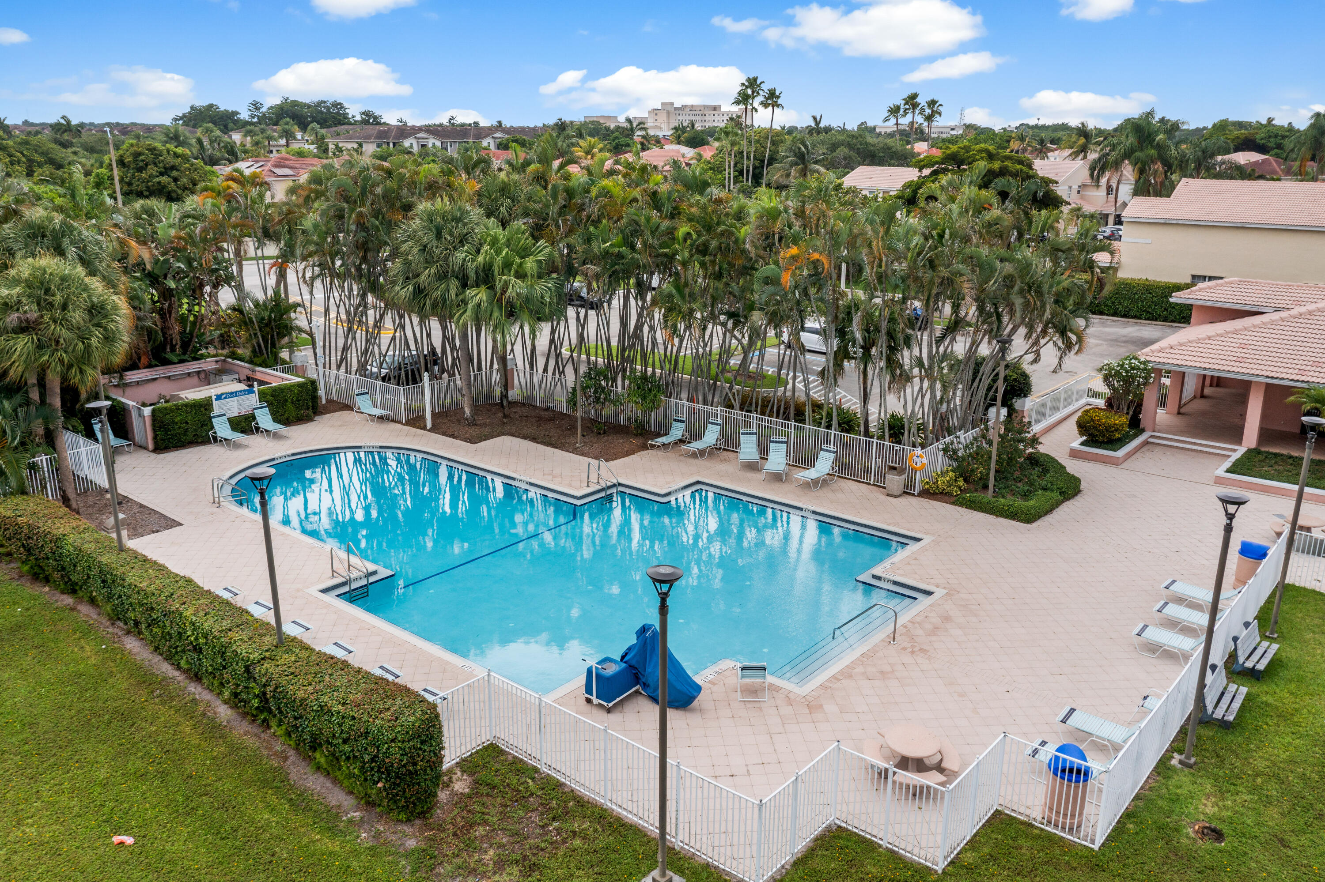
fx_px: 1030
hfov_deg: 65.5
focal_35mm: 28
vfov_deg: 46.4
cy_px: 441
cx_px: 662
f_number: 5
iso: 100
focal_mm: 10.26
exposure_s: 1/200
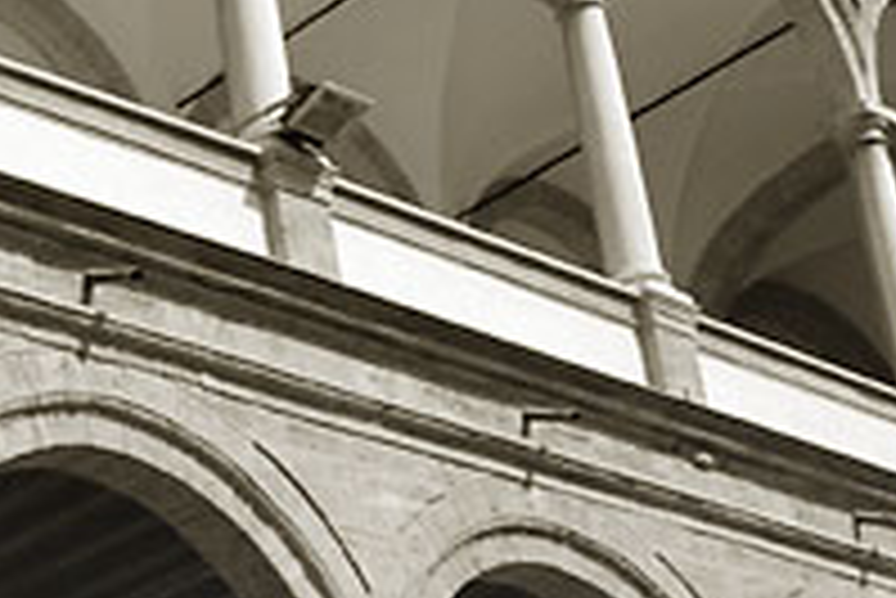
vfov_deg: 12.2
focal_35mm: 112
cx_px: 14
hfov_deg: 17.8
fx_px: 2789
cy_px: 344
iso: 100
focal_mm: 24
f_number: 4.5
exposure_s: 1/800
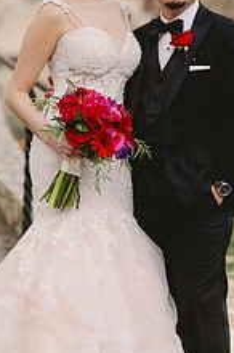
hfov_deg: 7.9
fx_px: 1702
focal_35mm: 174
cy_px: 159
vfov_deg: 11.8
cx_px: 129
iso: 500
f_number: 2
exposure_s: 1/320
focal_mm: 85
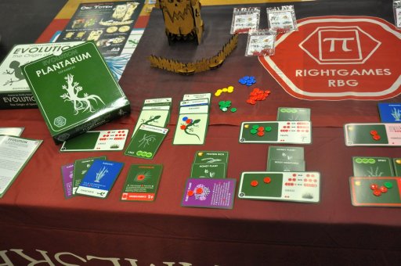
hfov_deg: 48.0
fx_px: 451
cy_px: 133
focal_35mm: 40
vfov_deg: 32.9
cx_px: 200
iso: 800
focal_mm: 27
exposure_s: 1/50
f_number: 3.8
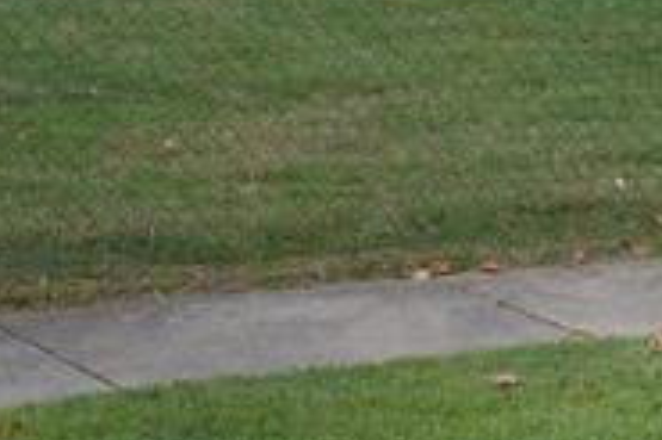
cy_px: -431
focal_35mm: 183
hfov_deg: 11.1
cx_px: 669
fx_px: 3362
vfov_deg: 7.2
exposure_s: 1/160
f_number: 6.3
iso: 100
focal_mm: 22
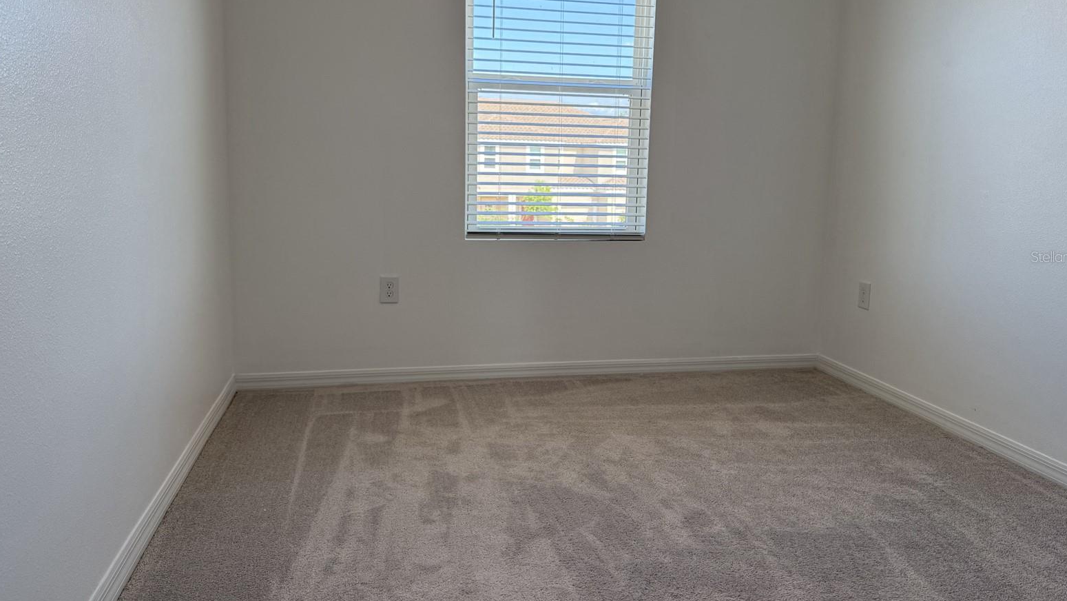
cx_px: 545
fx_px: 764
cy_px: 256
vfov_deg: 42.8
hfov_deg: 69.8
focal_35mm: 27
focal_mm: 6.76
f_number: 1.78
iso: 125
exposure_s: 1/243
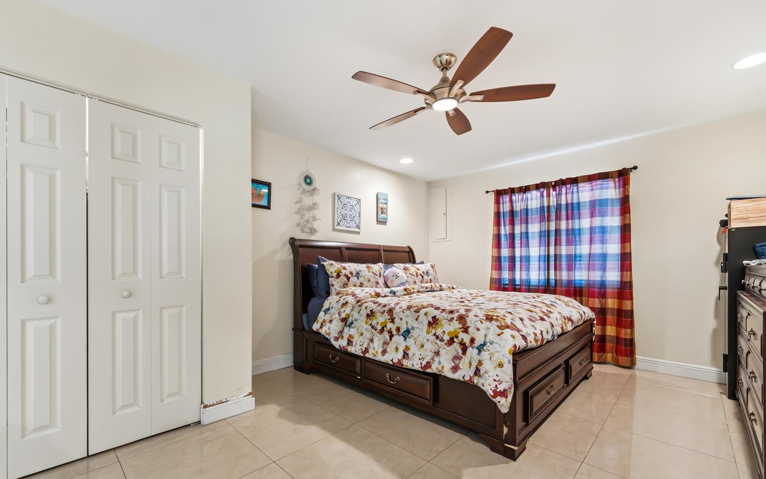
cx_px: 369
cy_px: 265
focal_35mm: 15
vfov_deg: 74.6
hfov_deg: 101.4
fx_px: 313
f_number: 9
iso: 250
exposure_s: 4
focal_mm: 14
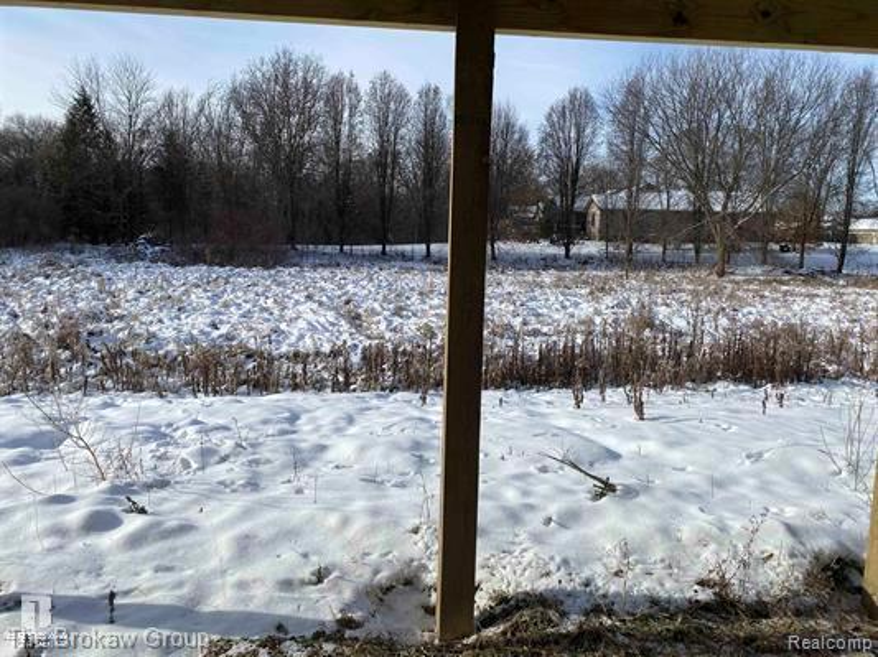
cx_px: 439
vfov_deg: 53.0
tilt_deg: -6.7
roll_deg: -2.7
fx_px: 659
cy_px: 328
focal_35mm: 26
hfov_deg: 67.3
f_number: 1.8
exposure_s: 1/4274
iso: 32
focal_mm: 4.25
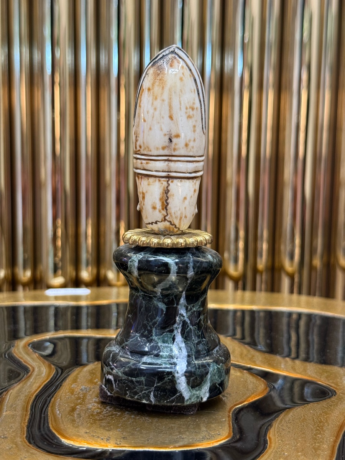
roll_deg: -1.8
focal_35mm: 48
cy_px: 230
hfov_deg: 30.3
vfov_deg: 39.7
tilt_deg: -7.7
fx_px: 638
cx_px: 172
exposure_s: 1/50
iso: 160
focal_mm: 6.76
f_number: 1.78
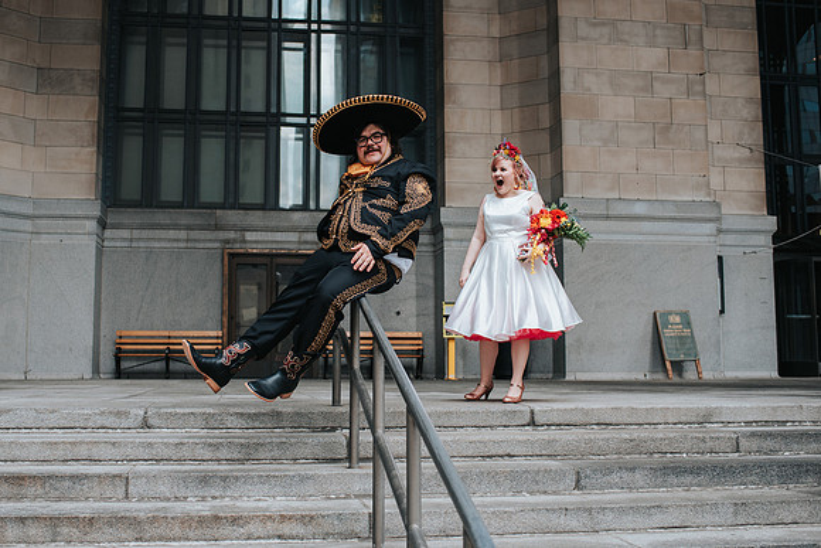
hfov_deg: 47.2
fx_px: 937
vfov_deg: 32.6
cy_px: 274
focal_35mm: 41
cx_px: 362
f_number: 3.5
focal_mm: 35
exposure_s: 1/800
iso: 400
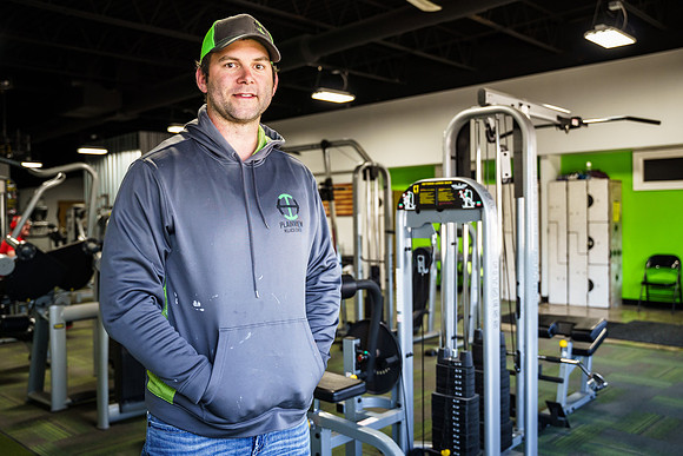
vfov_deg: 39.4
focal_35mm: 34
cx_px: 346
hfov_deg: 56.5
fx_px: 636
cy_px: 231
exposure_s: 1/400
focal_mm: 31.6
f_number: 2.8
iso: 1600
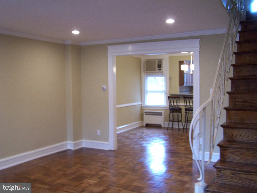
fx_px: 282
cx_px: 128
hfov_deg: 49.0
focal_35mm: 38
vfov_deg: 37.7
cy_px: 96
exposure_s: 1/15
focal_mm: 6.3
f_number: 2.8
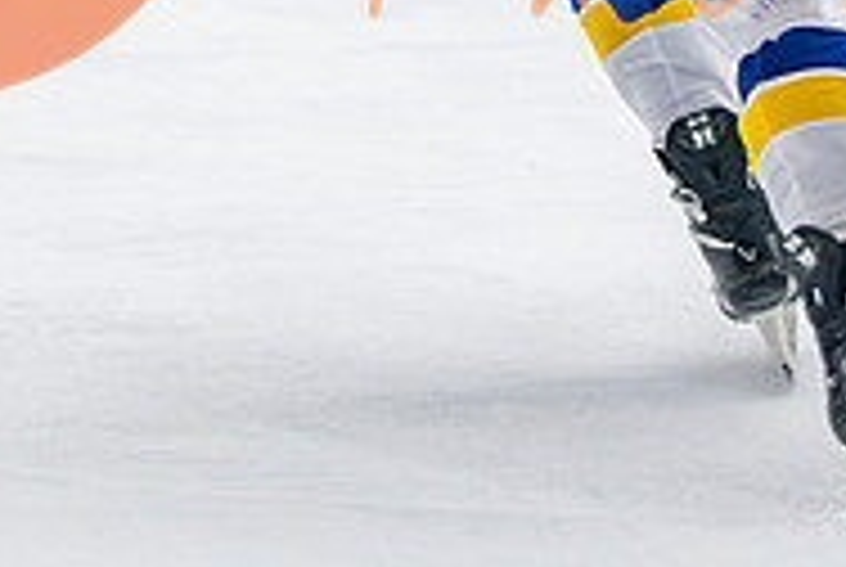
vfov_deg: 3.9
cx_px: 548
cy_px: -407
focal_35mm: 355
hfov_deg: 5.8
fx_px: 8356
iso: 2000
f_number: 3.2
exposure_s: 1/640
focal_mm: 92
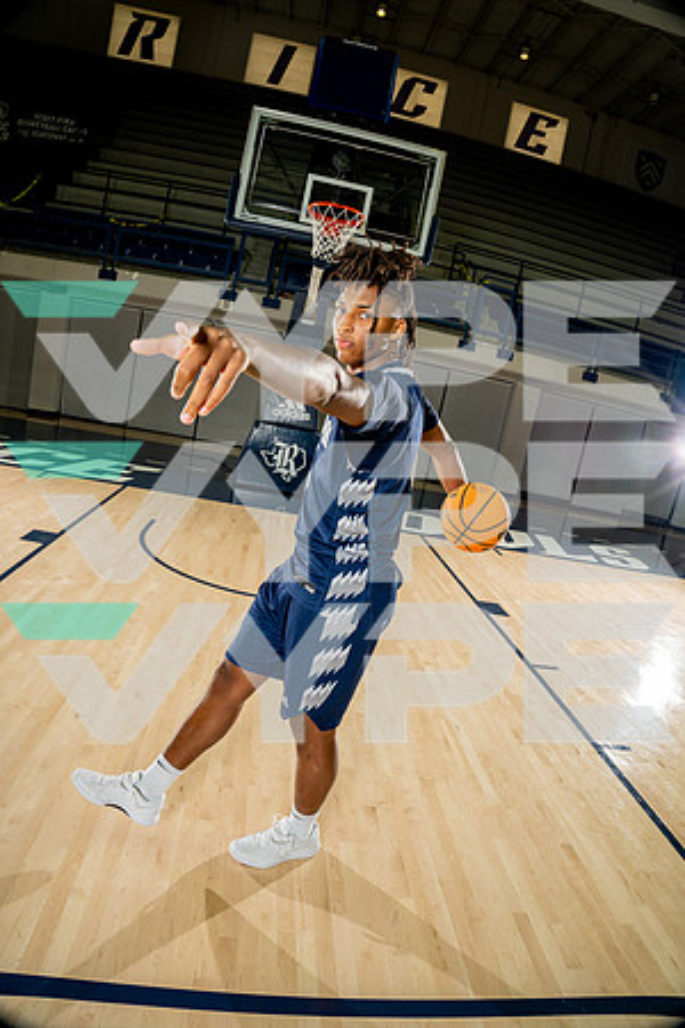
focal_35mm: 20
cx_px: 342
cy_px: 514
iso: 640
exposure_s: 1/250
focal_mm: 20
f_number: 7.1
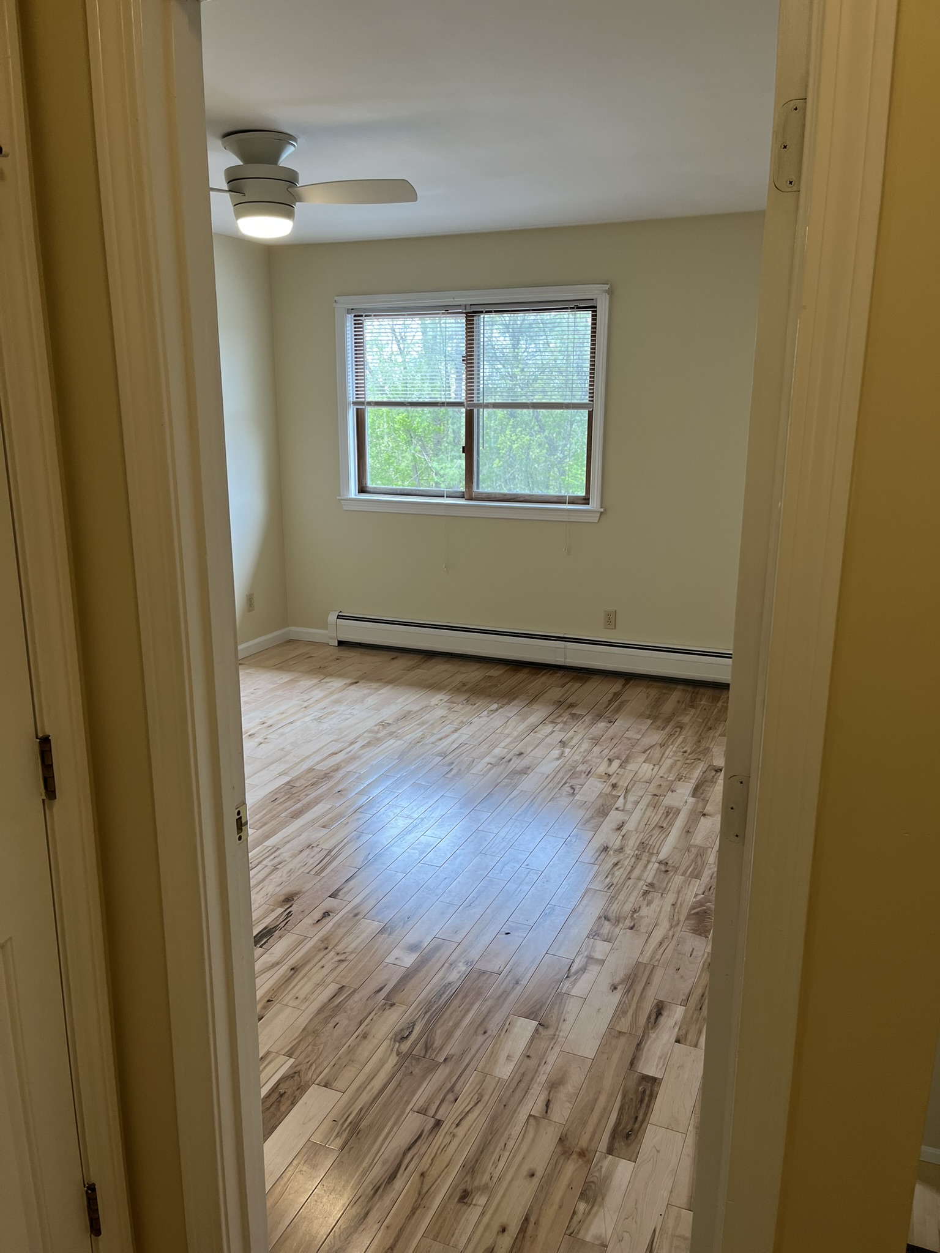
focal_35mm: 26
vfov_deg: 67.3
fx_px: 941
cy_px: 626
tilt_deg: -12.7
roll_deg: +0.2
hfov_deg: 53.1
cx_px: 470
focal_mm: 5.1
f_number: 1.6
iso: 64
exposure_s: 1/120
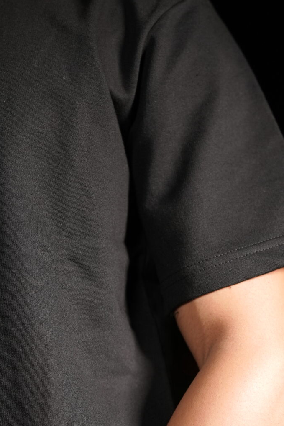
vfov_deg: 22.9
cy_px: 326
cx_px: -20
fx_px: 1041
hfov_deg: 15.2
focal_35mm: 88
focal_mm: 35
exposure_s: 1/100
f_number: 2
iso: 500
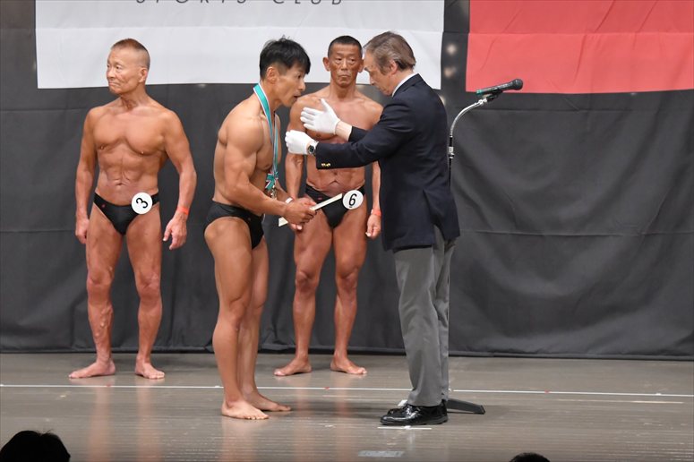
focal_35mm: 202
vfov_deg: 6.8
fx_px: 3892
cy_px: 231
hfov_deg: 10.2
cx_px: 347
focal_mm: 135
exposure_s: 1/400
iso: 6400
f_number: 5.6
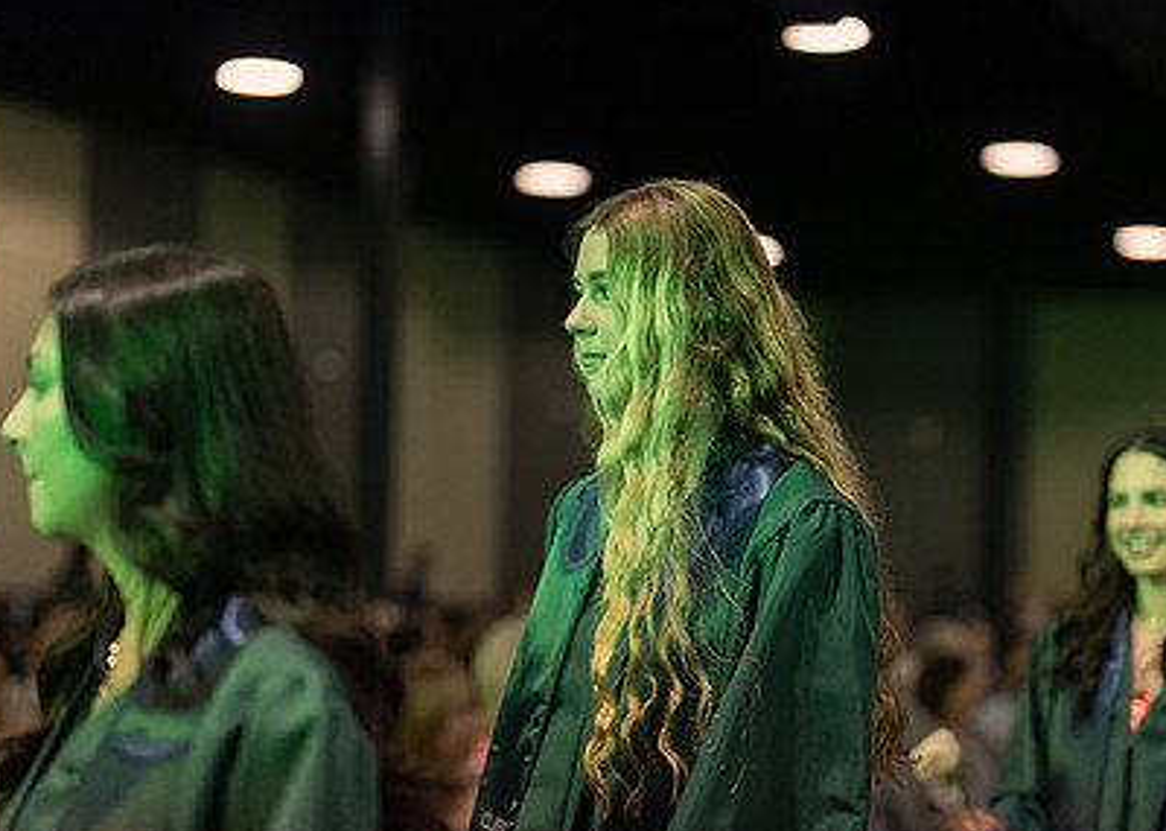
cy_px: 545
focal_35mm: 77
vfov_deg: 18.5
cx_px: 665
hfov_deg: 25.8
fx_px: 2548
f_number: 1.2
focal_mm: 50
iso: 1250
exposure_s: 1/500
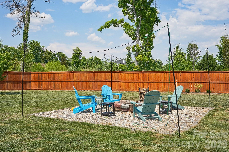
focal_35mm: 35
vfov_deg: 37.8
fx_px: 223
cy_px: 76
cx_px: 114
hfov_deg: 54.4
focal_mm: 35
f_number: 8
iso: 400
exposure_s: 1/1250
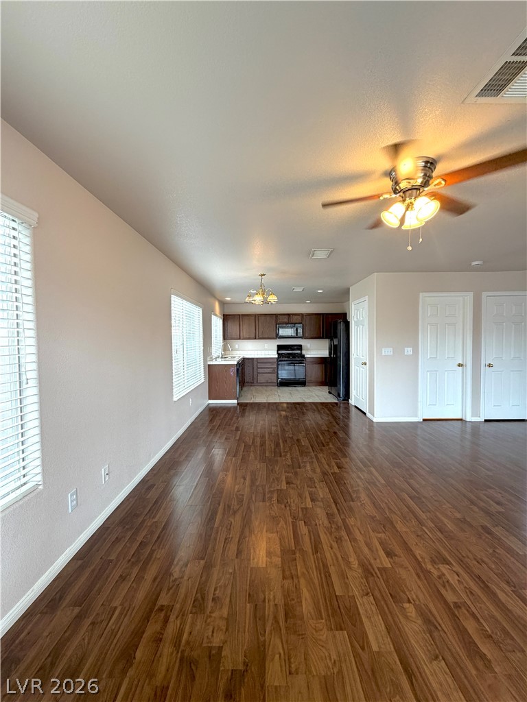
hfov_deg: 85.7
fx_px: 284
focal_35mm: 14
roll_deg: +1.0
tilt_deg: -2.3
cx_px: 264
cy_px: 351
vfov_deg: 102.1
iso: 200
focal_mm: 2.22
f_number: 2.2
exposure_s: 1/120
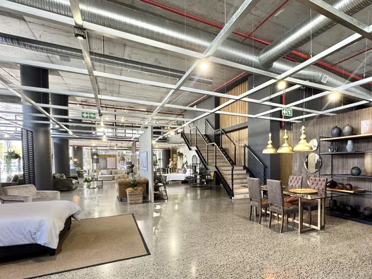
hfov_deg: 80.4
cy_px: 171
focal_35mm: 20
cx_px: 231
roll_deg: +0.2
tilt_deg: -3.5
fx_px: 215
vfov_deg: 65.2
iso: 250
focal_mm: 2.22
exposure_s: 1/50
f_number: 2.2
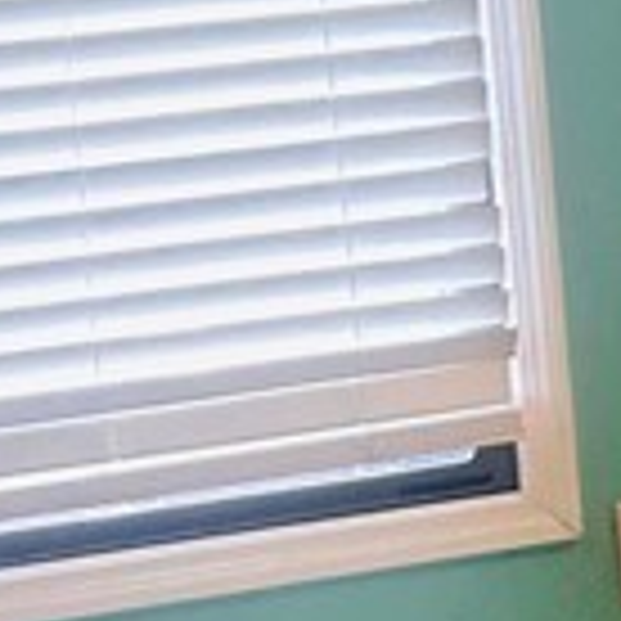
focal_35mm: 171
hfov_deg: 9.1
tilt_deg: -11.5
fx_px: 3471
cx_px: 1562
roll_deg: +2.1
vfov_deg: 10.2
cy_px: 104
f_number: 1.5
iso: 125
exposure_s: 1/60
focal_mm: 5.7
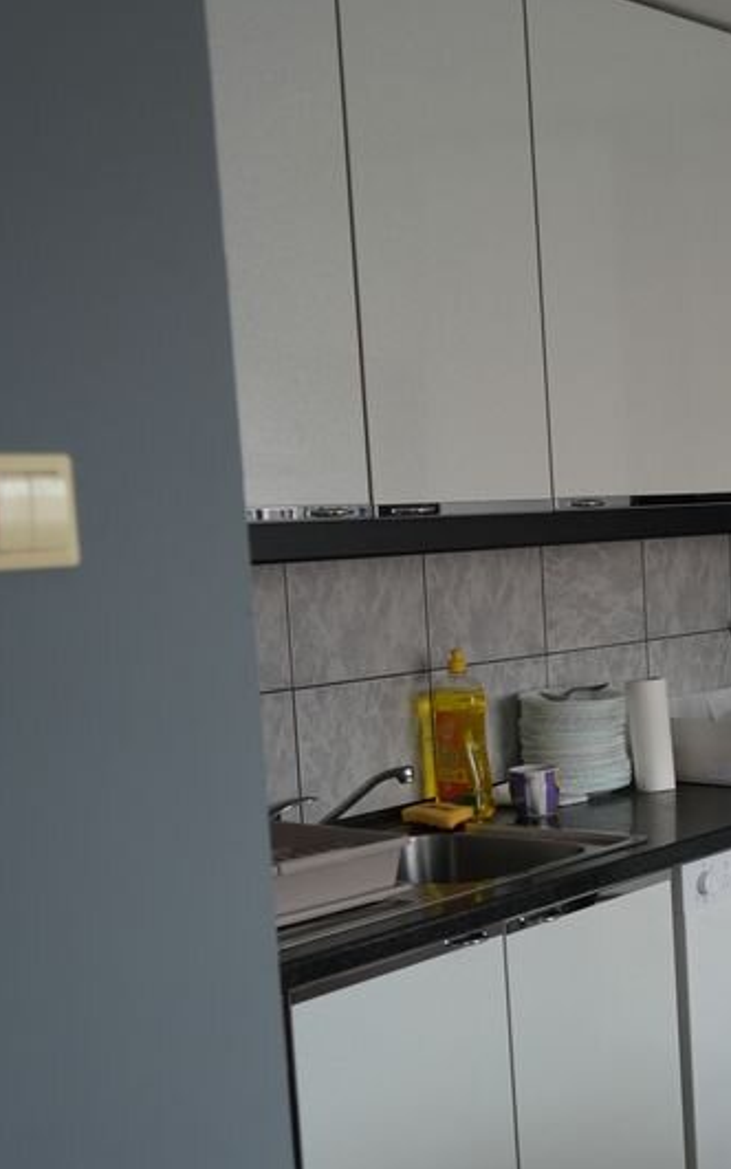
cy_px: 695
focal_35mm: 57
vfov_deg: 35.6
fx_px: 1816
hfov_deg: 19.7
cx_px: 1105
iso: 500
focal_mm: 29
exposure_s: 1/30
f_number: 4
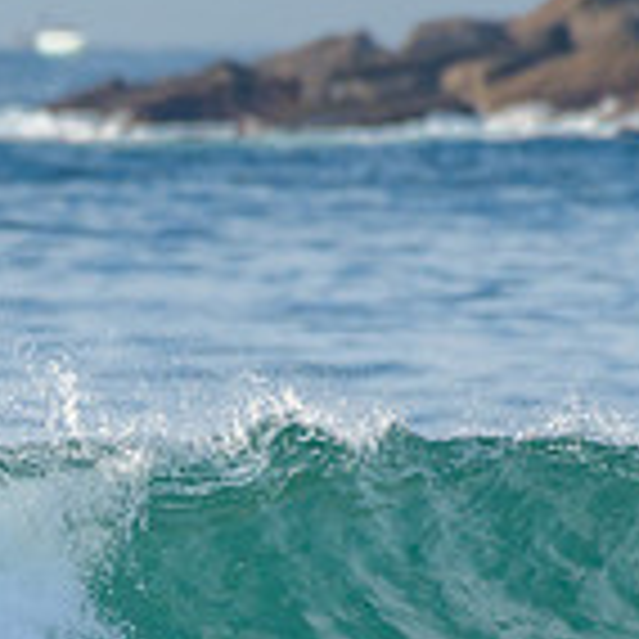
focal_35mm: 2130
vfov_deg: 0.8
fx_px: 44484
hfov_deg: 0.8
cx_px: -315
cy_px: 618
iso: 400
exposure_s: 1/2000
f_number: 5.6
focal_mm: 500
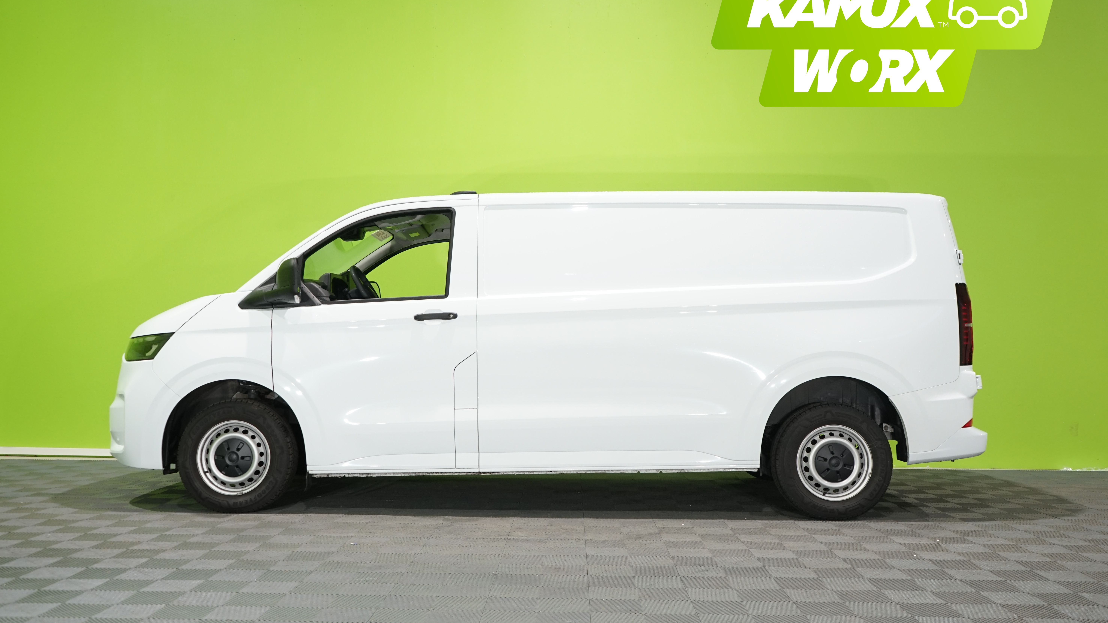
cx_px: 548
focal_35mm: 33
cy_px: 298
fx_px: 970
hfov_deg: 59.5
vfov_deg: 35.6
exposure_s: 1/30
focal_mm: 31
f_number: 5.6
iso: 800
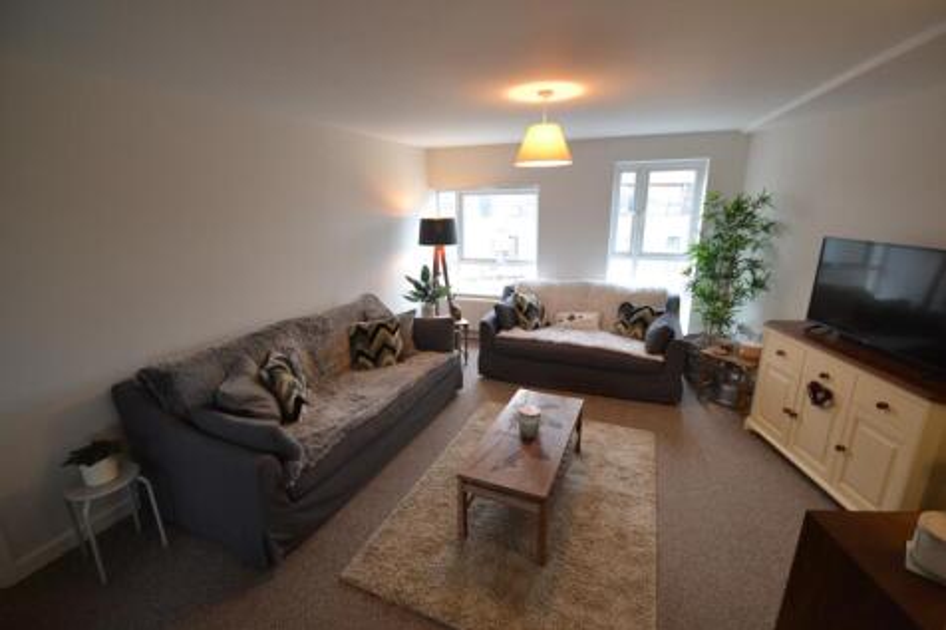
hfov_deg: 100.4
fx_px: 394
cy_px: 315
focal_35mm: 15
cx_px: 473
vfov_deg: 77.3
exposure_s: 1/60
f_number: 3.5
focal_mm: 10
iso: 900
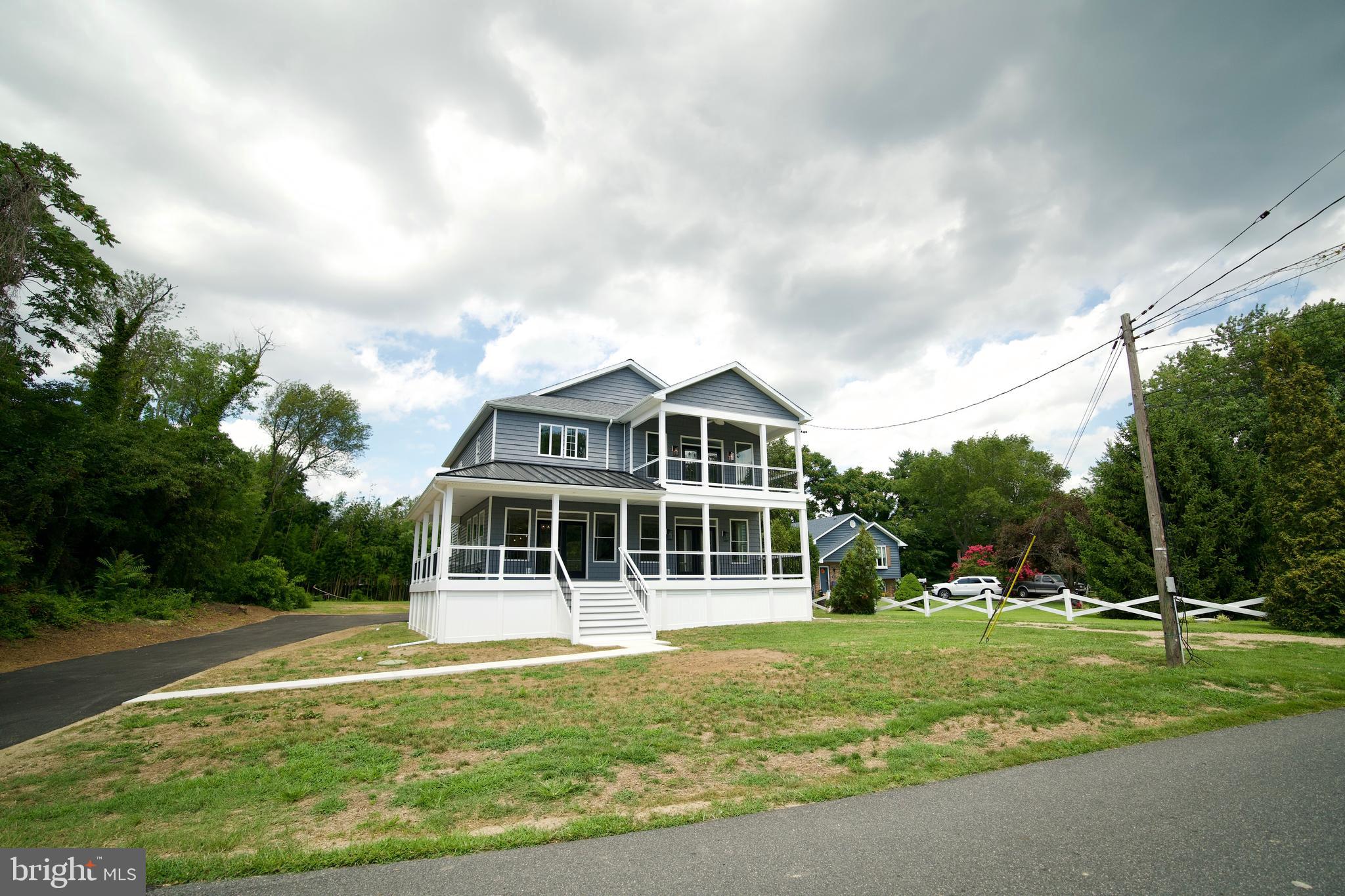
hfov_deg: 96.7
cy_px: 448
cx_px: 672
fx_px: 598
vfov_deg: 73.7
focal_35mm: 16
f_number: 3.2
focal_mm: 16
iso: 400
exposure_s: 1/320
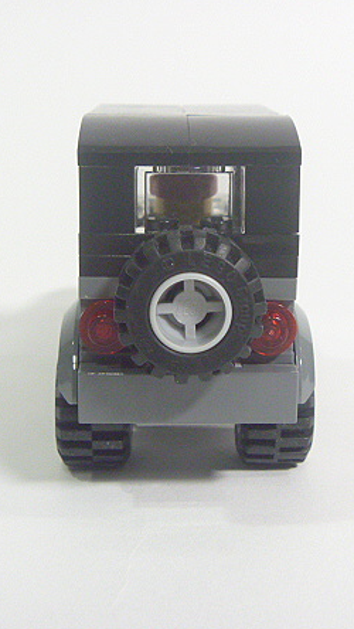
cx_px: 185
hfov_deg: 21.8
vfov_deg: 37.8
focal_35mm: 55
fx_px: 917
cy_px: 298
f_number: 3.5
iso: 400
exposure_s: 1/30
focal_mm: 6.3
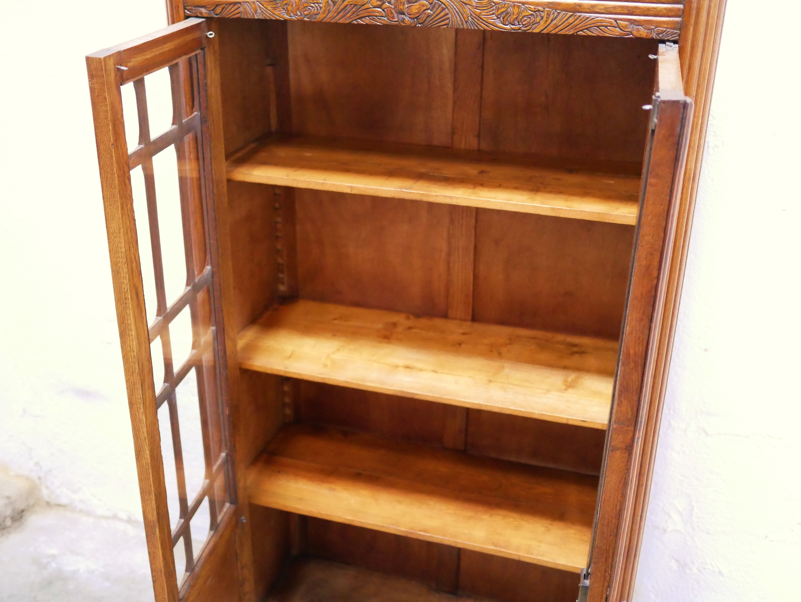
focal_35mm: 40
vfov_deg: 36.0
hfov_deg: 46.8
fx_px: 926
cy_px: 301
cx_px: 400
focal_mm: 20
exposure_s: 1/20
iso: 3200
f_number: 1.7
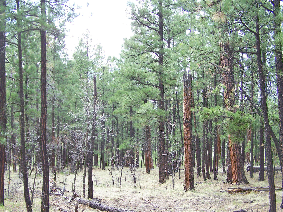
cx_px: 123
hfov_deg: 40.4
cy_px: 117
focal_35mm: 47
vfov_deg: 30.9
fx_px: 384
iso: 64
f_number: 2.8
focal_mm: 6.3
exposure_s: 1/80
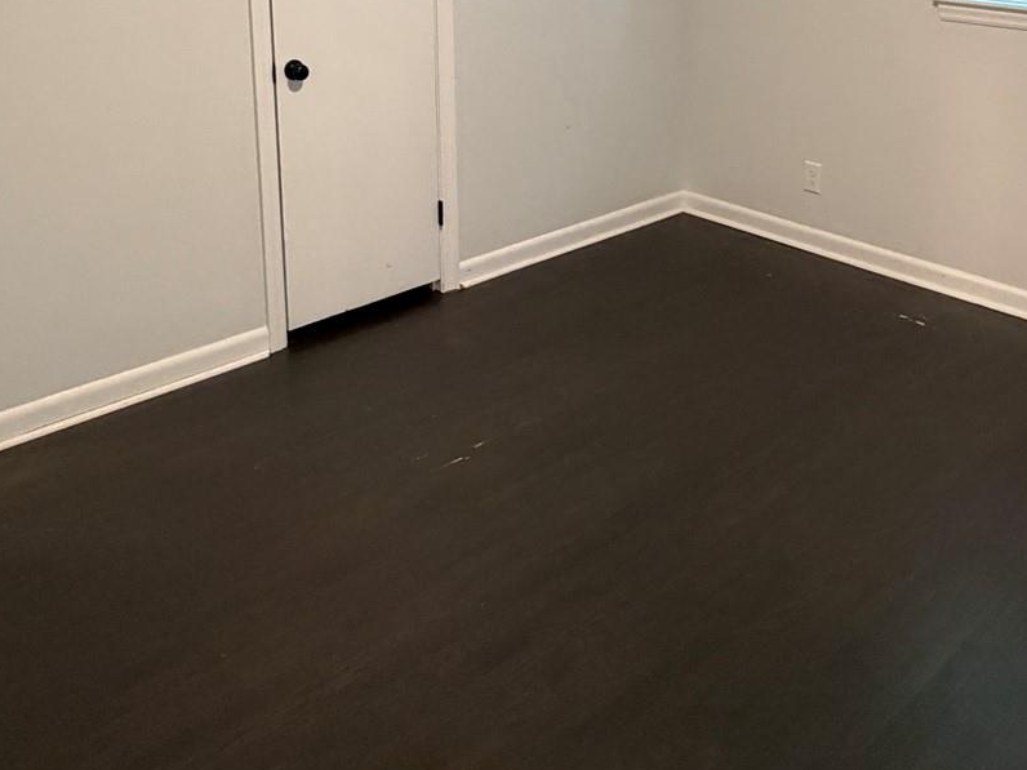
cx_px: 646
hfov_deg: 50.8
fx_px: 1068
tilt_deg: -10.7
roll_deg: -0.3
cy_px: 44
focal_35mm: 36
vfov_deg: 36.6
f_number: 2.2
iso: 500
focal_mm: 2.22
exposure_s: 1/60
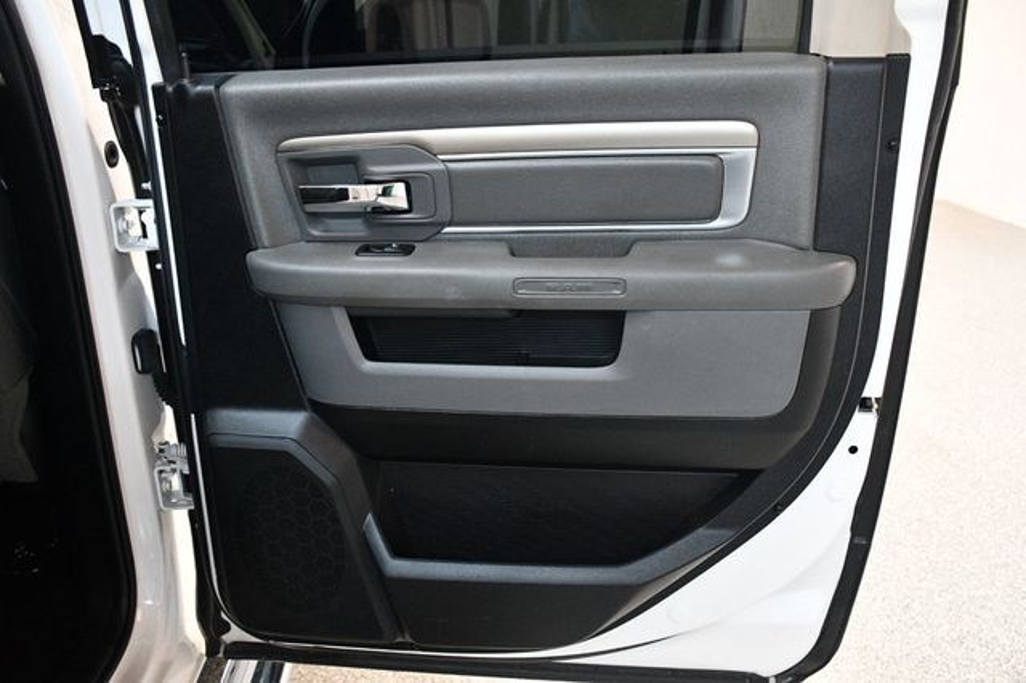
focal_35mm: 30
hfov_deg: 62.0
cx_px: 513
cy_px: 342
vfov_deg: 43.6
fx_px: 855
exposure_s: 1/80
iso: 3200
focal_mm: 20
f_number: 3.5
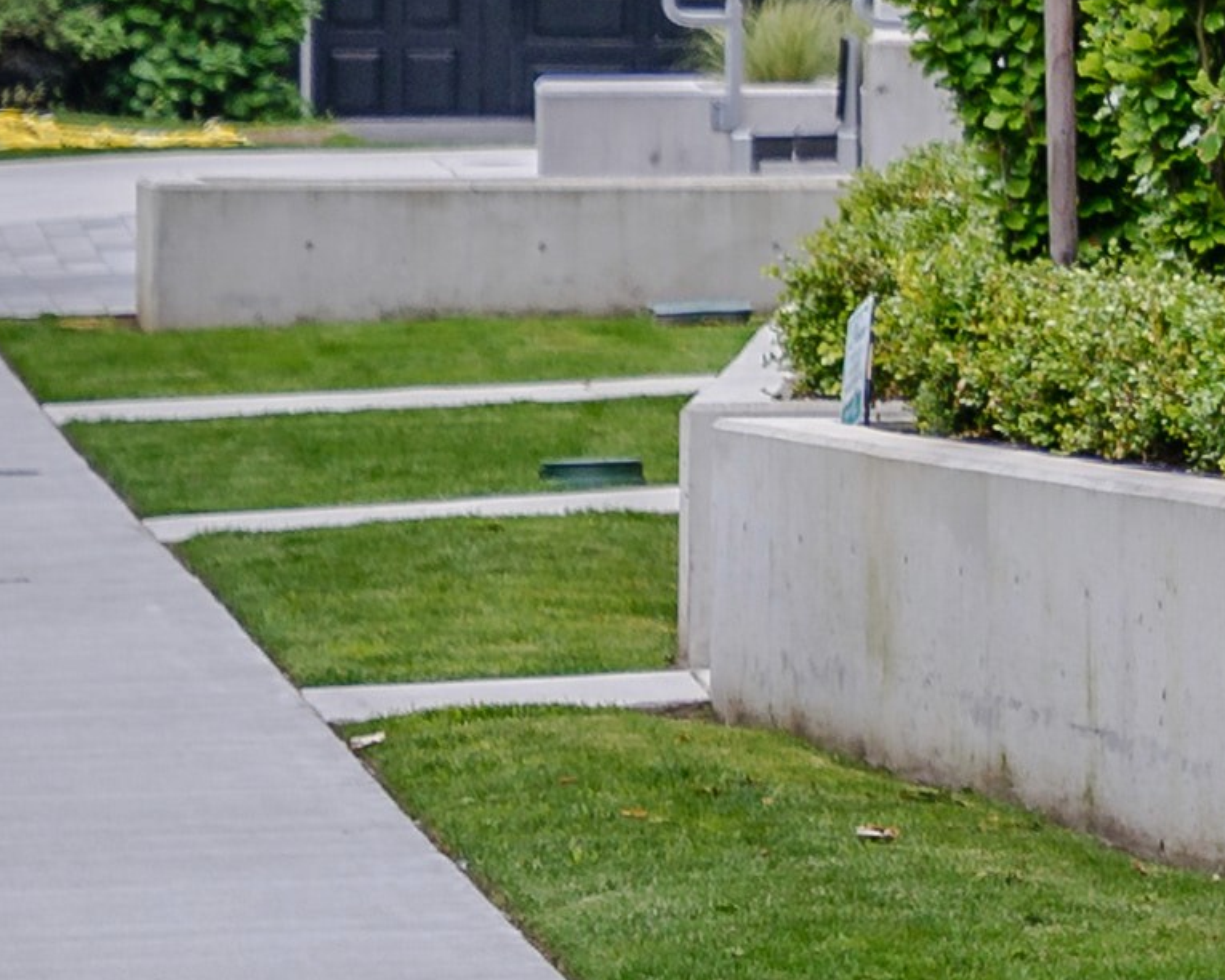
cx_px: 3689
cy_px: -929
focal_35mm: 515
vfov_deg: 3.0
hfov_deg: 3.7
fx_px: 18671
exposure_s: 1/125
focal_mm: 70
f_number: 3.2
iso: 100
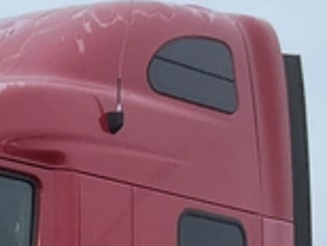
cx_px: -98
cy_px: 370
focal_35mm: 141
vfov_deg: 10.2
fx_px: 1334
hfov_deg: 13.5
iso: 125
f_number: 1.8
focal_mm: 3
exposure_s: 1/60
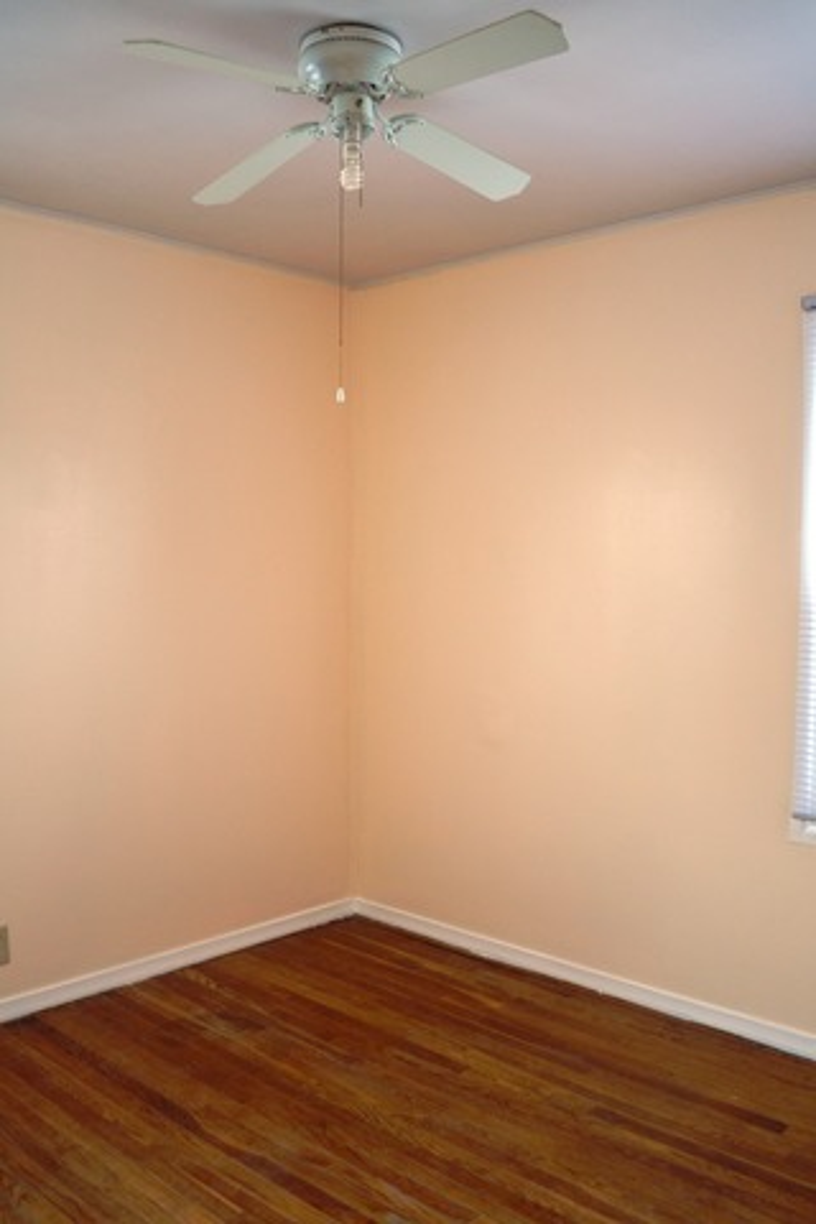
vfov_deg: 57.2
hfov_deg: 40.0
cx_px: 408
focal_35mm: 33
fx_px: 1122
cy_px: 612
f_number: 4
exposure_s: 1/60
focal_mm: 22
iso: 400
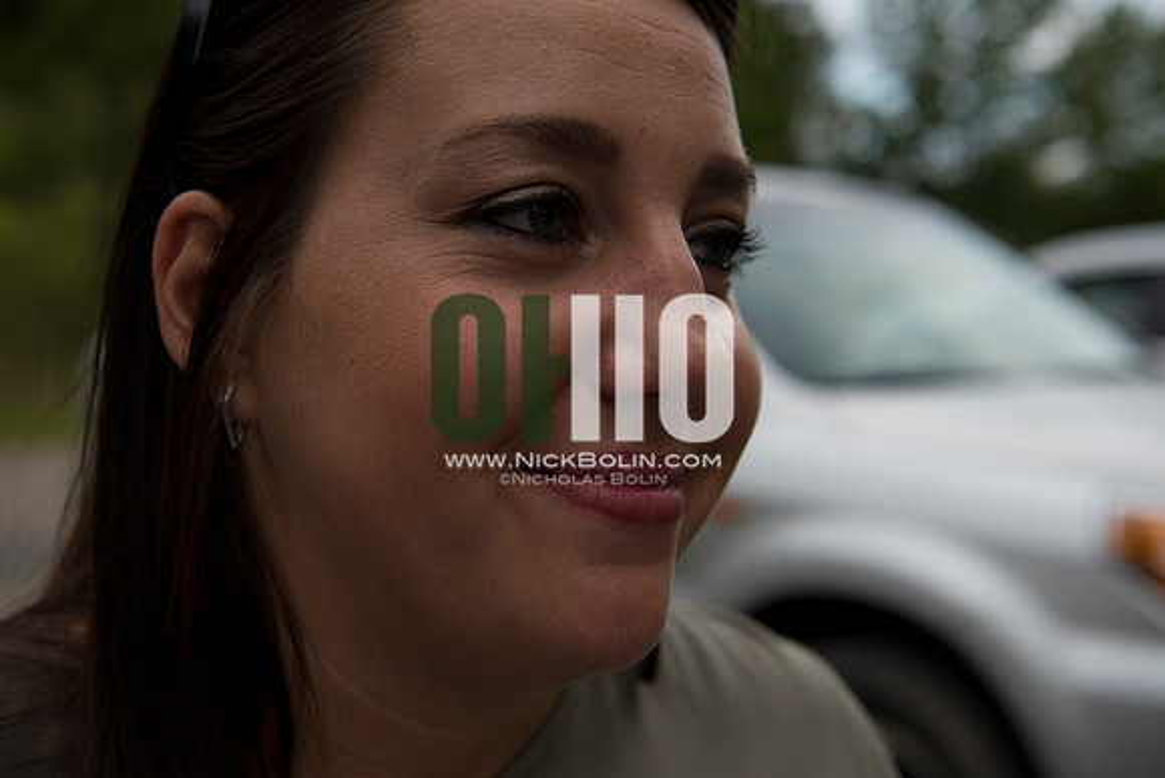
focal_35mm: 50
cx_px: 582
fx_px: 1618
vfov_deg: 27.0
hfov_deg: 39.6
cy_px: 389
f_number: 5
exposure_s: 1/1250
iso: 640
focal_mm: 50
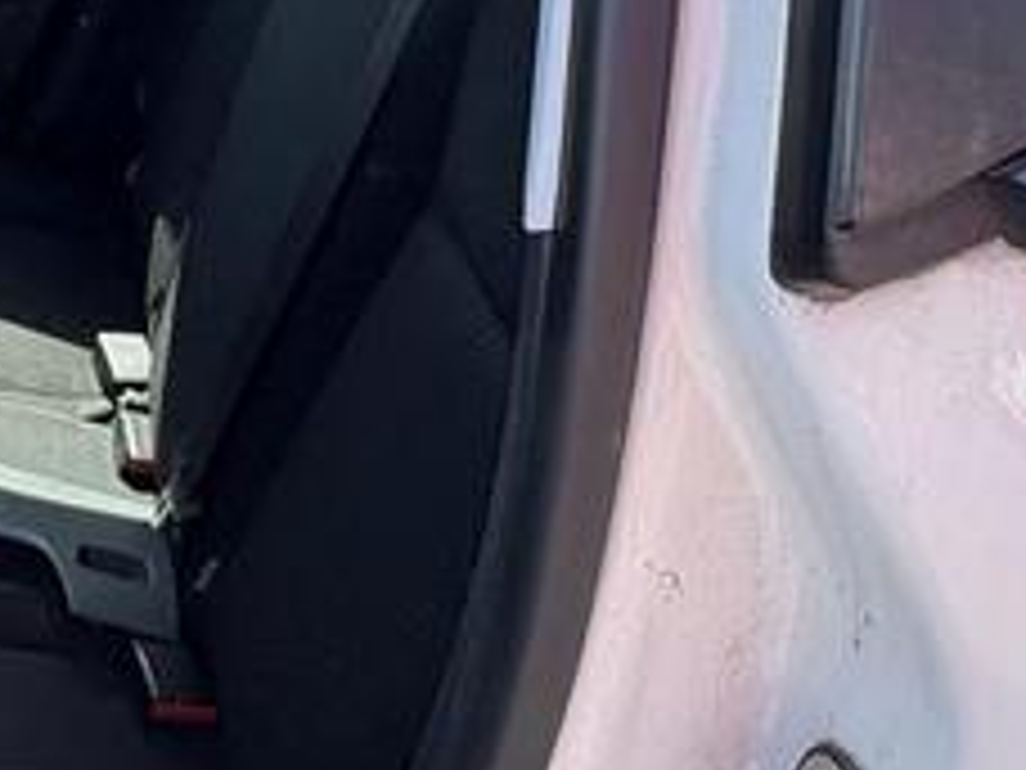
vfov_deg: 26.5
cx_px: -72
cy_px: 279
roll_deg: +0.2
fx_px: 1630
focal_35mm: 55
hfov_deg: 31.4
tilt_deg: -24.7
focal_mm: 2.22
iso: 64
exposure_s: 1/278
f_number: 2.2
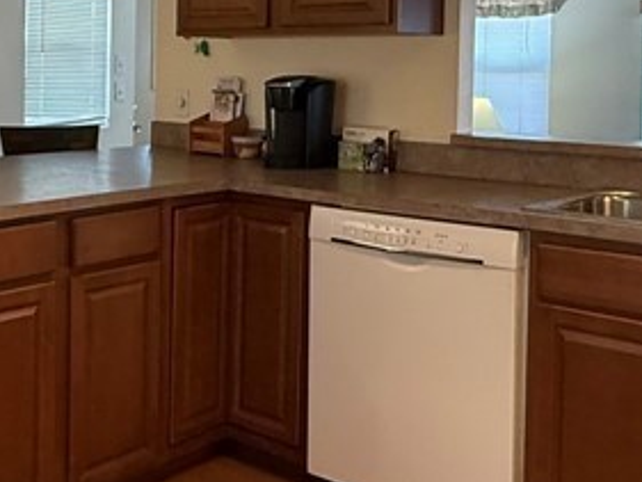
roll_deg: -1.3
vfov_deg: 27.9
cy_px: 89
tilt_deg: -0.7
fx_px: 946
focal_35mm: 51
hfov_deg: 36.6
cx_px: 164
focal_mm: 2.22
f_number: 2.2
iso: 500
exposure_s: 1/120
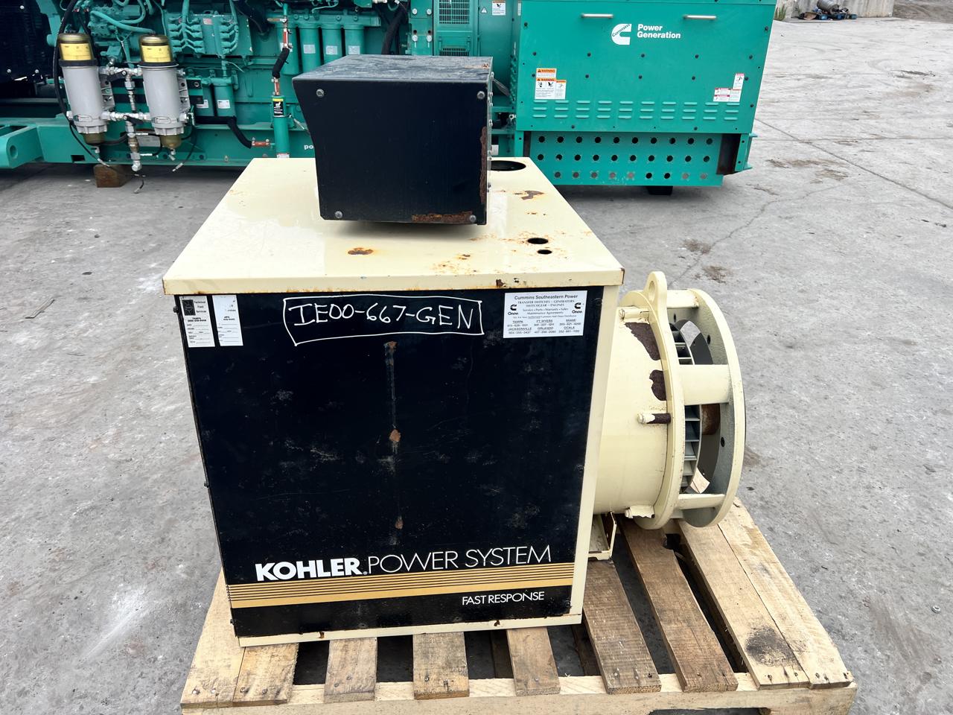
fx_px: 716
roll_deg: +1.8
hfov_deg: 67.3
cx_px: 476
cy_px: 358
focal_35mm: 26
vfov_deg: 53.1
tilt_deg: -27.3
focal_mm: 5.7
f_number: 1.5
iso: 50
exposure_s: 1/1019
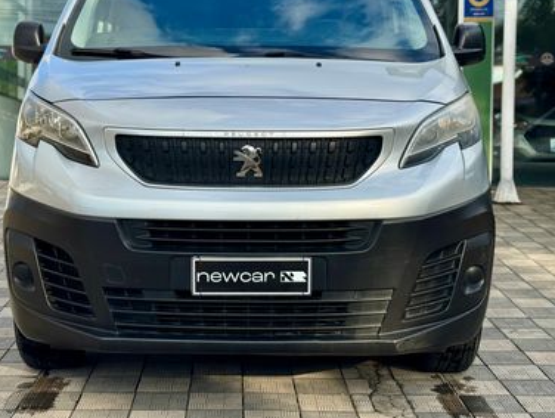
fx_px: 963
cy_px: 158
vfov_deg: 24.4
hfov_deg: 32.1
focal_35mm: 60
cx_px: 244
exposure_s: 1/1984
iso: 64
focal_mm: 6.76
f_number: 1.78
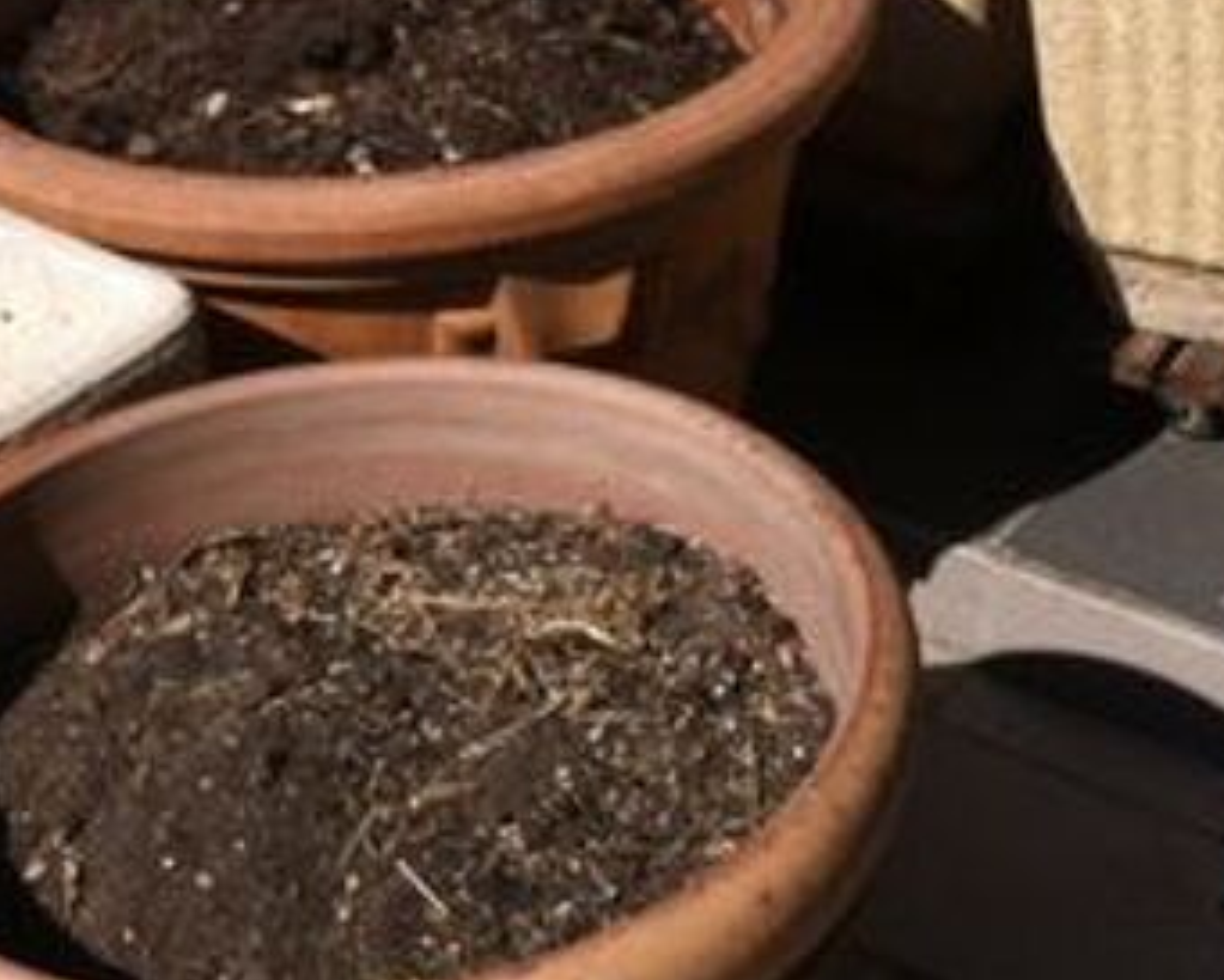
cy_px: 142
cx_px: 1177
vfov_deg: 15.3
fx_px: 3624
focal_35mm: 100
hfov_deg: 18.7
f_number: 2.8
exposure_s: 1/1508
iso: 80
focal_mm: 3.85
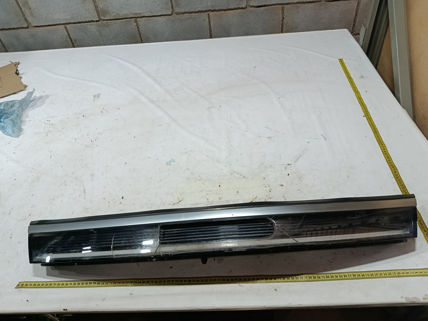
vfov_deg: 54.9
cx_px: 221
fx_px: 309
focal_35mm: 25
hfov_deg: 69.4
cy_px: 159
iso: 155
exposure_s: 1/120
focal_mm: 5.24
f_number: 1.7
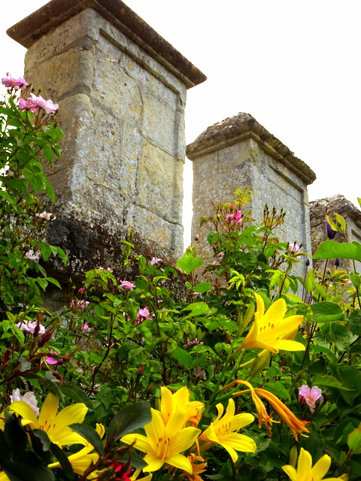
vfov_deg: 42.9
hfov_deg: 32.9
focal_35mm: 44
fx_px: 612
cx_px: 180
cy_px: 240
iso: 80
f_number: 4.5
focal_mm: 7.58
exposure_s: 1/400
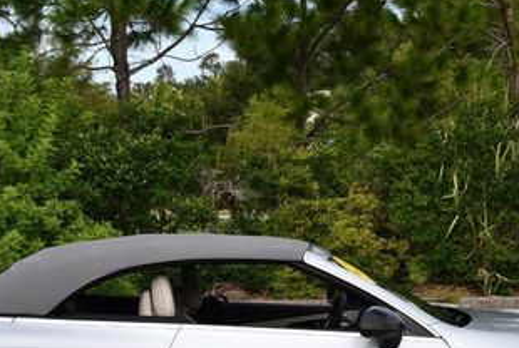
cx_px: 280
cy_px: 273
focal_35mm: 99
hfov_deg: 20.6
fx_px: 1430
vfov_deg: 13.8
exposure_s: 1/250
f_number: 8
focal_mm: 24
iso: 100
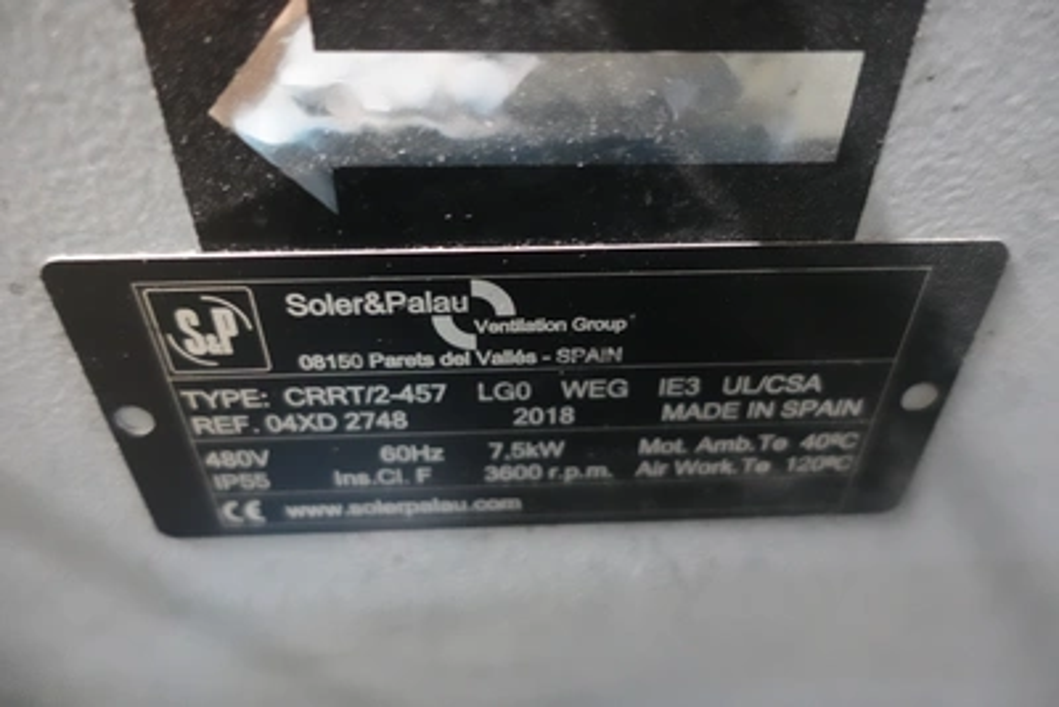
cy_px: 354
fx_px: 706
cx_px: 530
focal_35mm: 24
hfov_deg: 73.7
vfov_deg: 53.2
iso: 6400
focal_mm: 8.8
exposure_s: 1/100
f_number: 1.8
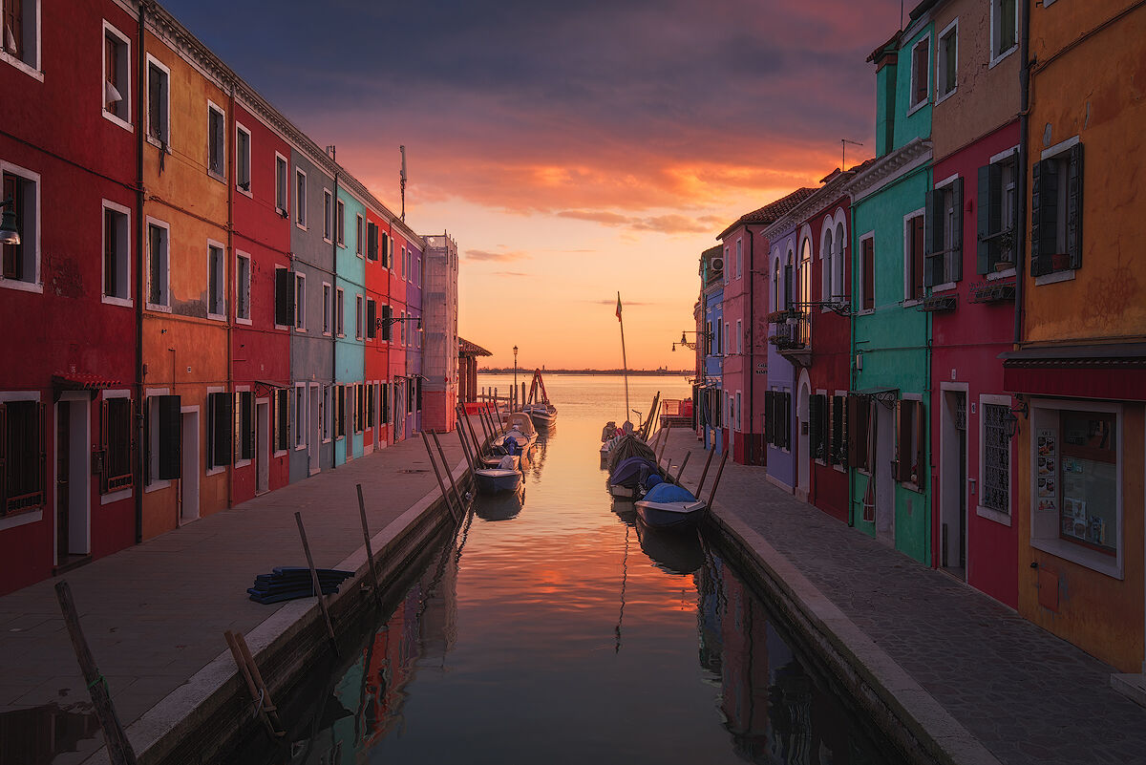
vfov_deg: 43.6
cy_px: 382
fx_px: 955
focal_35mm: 30
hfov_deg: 61.9
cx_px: 573
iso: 64
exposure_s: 1/10
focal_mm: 30
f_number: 13
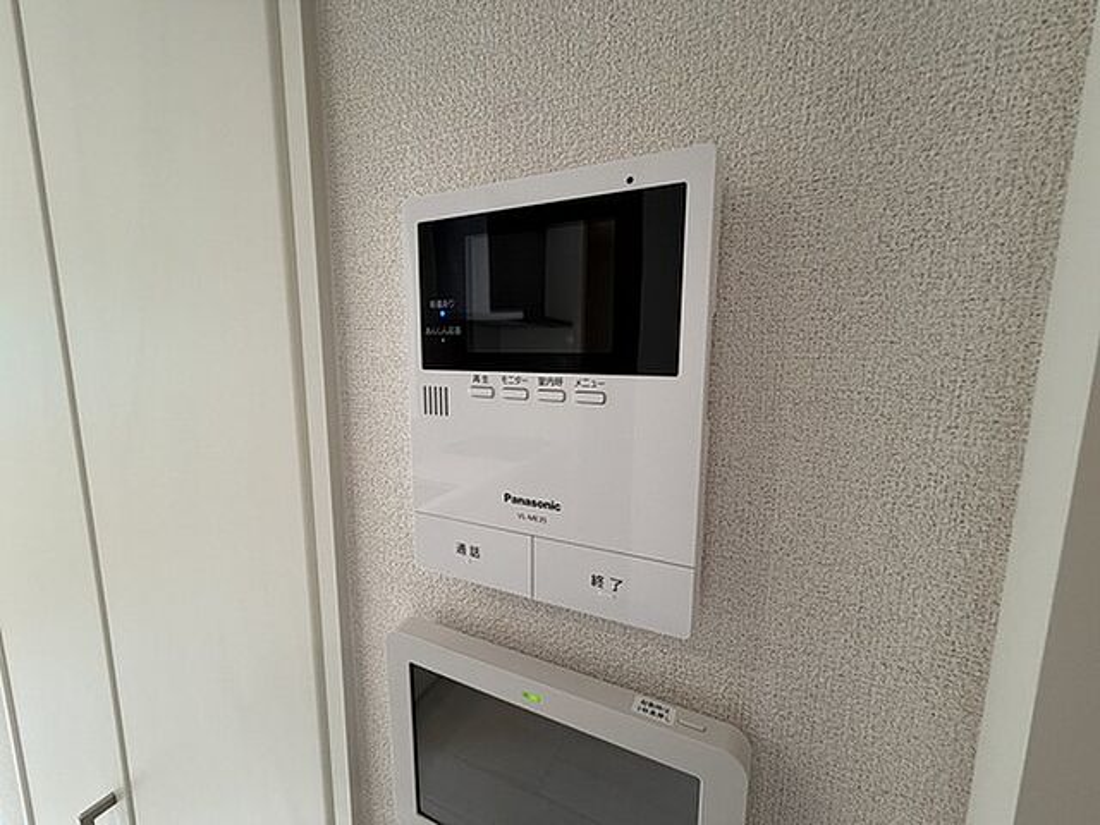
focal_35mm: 14
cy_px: 412
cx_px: 550
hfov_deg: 102.1
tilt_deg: -7.5
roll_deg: +0.7
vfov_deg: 85.7
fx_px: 445
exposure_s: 1/120
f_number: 2.2
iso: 125
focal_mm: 2.22
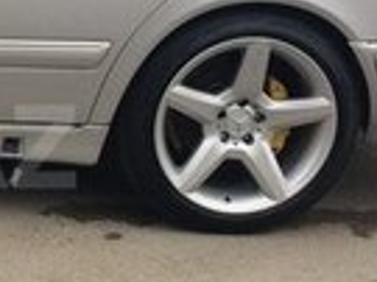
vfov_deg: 10.4
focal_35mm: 142
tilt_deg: -17.1
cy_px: 147
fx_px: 1545
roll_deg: -2.6
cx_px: -209
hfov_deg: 13.1
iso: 40
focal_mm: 4.15
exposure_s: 1/50
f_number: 2.2
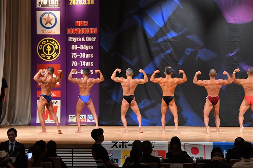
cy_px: 84
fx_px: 948
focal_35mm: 135
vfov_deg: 10.2
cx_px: 126
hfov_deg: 15.2
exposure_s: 1/400
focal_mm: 90
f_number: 5.6
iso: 6400
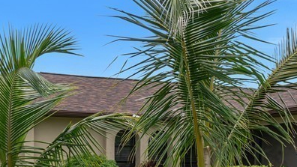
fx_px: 677
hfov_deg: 24.6
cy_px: 179
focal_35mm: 86
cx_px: 201
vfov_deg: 13.8
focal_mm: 20
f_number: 8
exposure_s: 1/320
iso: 100
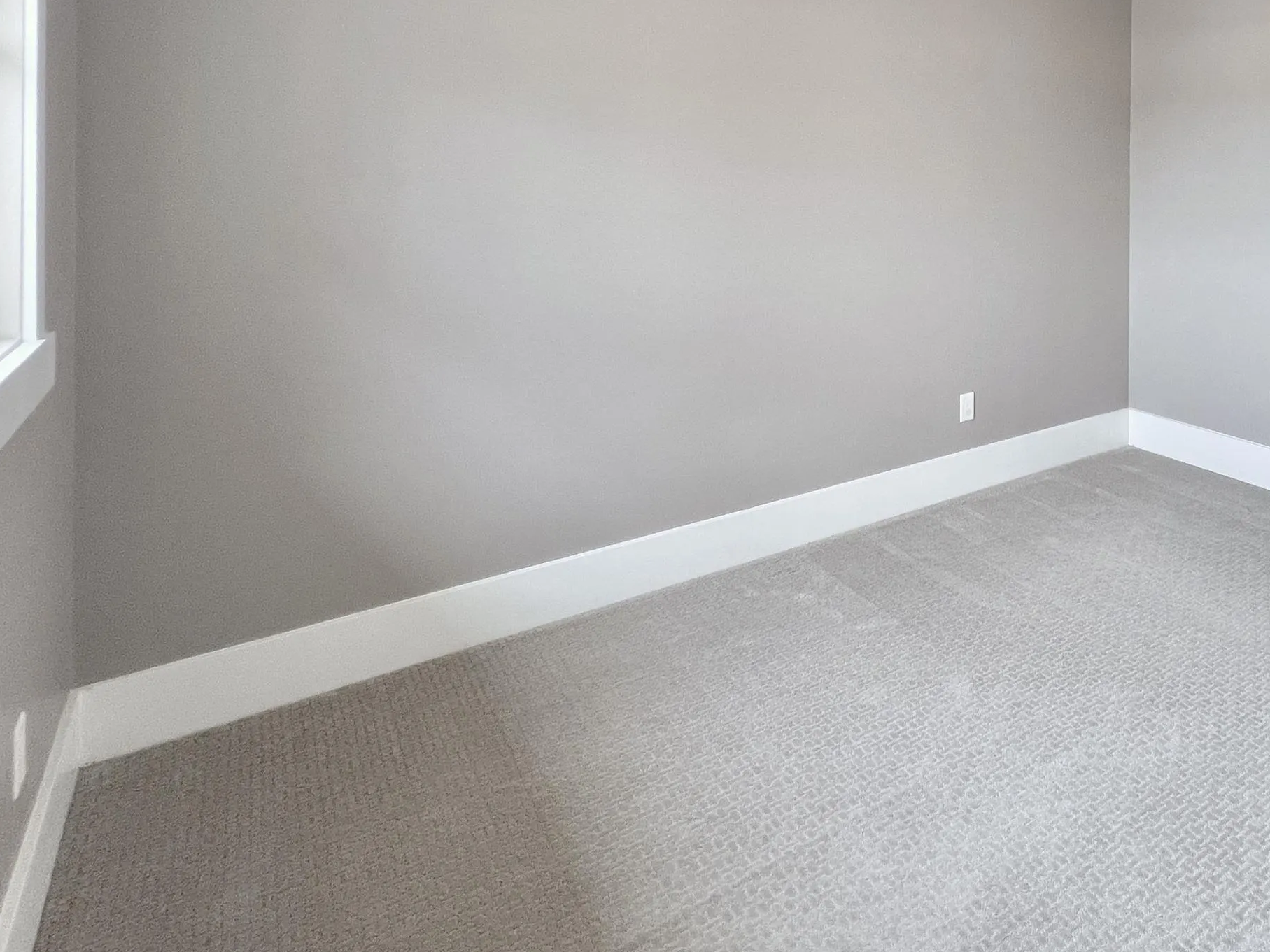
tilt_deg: -1.1
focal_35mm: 22
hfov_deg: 70.2
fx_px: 807
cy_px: 183
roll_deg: -0.2
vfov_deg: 56.4
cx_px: 982
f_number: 1.8
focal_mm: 1.57
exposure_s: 1/60
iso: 125
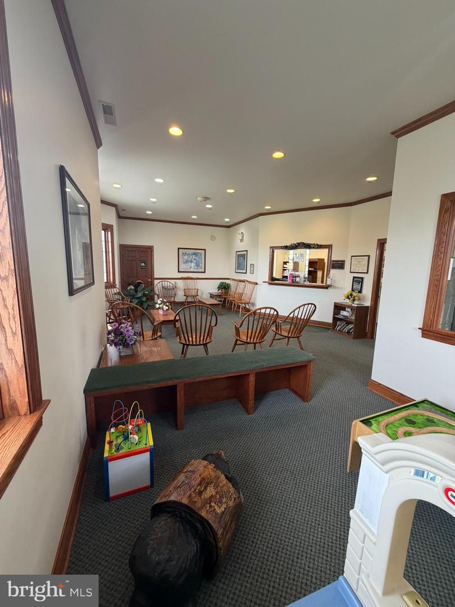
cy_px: 304
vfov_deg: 102.1
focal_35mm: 14
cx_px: 228
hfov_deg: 85.7
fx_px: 245
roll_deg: -0.7
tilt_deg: -7.2
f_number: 2.2
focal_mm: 2.22
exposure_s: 1/120
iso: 250
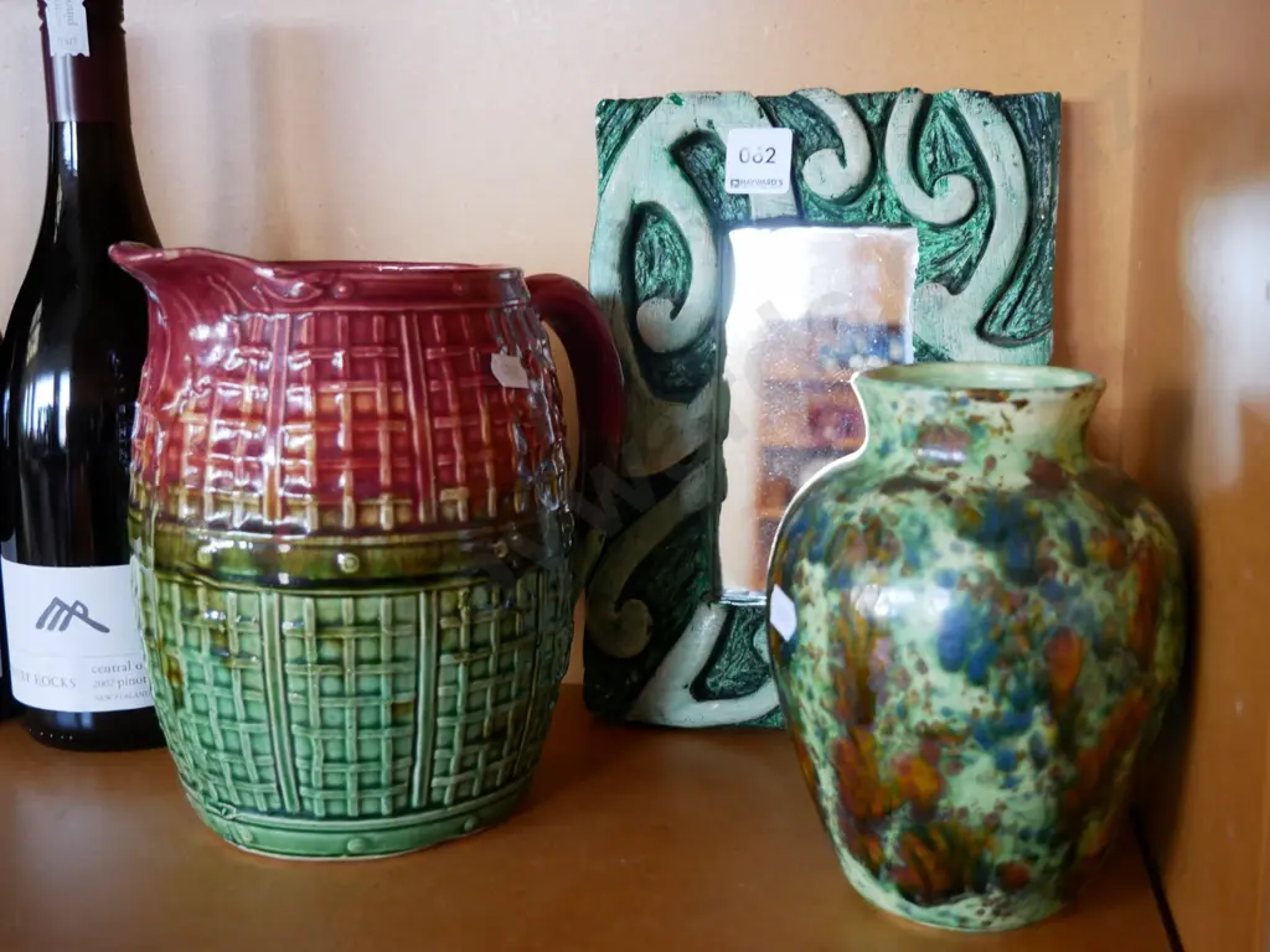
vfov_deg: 36.0
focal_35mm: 40
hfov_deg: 46.8
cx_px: 635
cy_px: 476
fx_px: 1468
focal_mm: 20
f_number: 4.1
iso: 1600
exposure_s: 1/60
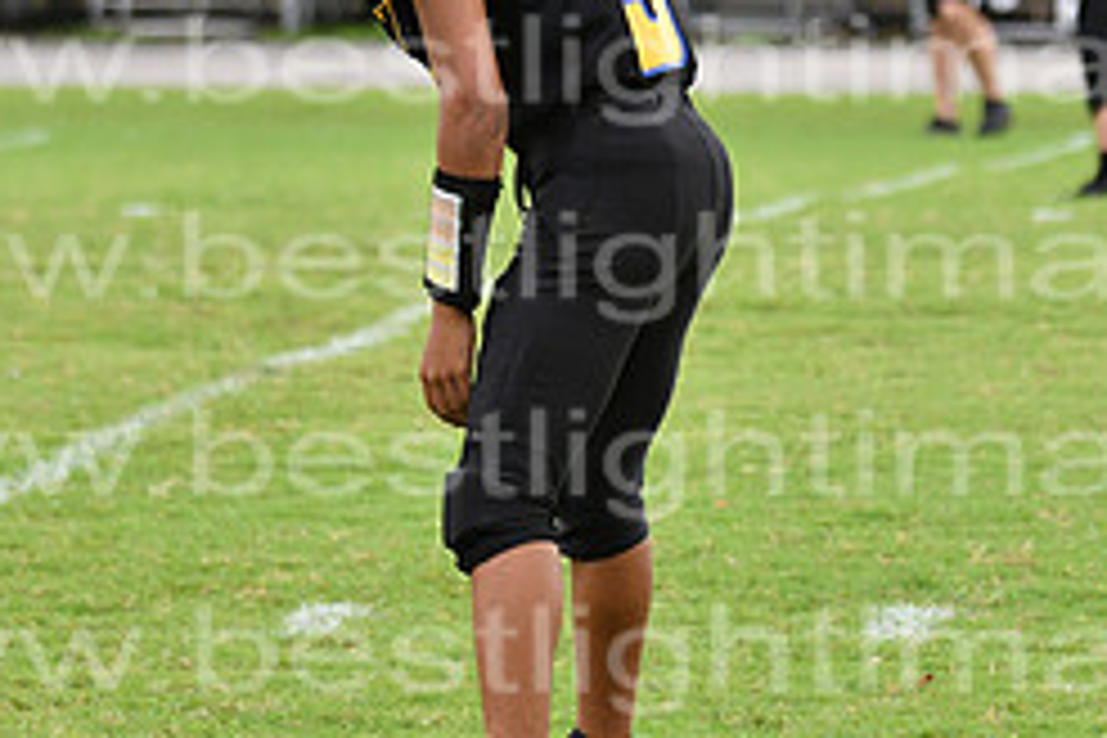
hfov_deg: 4.2
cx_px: 778
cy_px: 169
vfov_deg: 2.8
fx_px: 15220
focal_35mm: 495
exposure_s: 1/1600
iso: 800
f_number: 3.5
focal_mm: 140
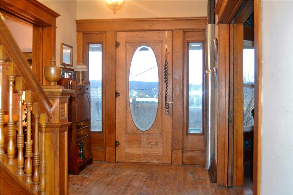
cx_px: 146
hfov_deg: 53.1
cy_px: 98
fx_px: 293
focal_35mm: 36
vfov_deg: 36.9
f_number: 4
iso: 3200
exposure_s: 1/60
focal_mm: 24
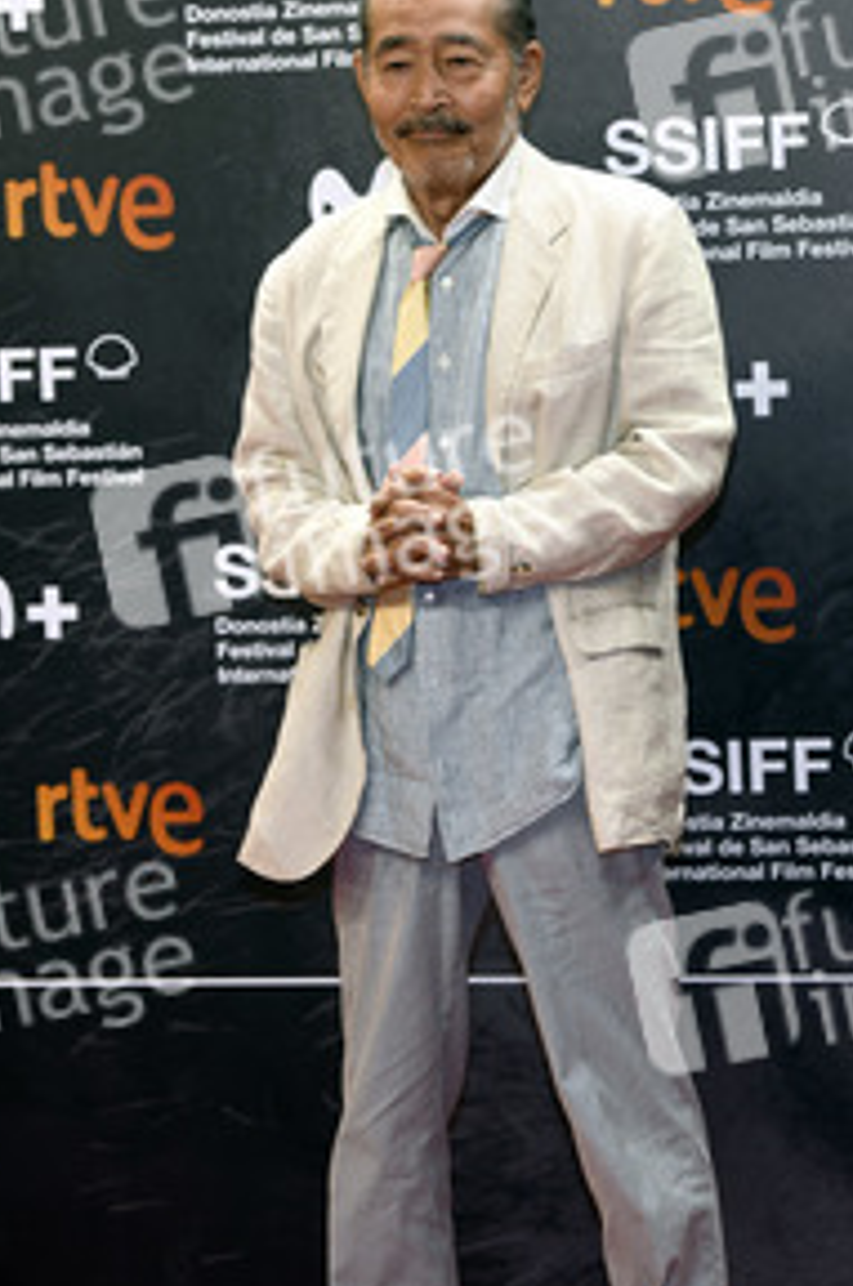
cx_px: 451
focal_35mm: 153
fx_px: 5457
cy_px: 746
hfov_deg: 8.9
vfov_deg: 13.4
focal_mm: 110
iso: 800
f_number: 3.2
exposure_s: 1/640
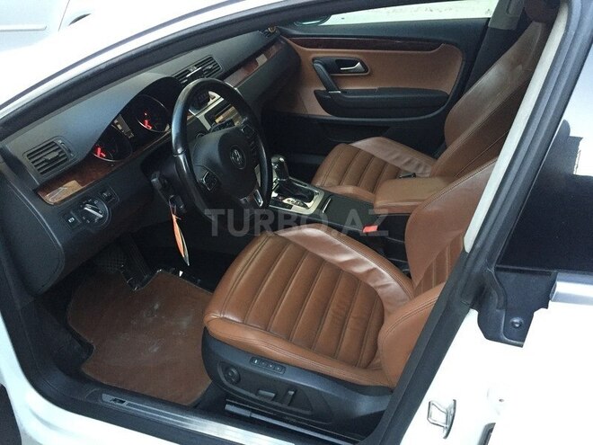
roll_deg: +2.7
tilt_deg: -32.3
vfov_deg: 48.2
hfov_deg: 61.7
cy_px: 222
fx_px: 497
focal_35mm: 29
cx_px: 296
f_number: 2.2
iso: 250
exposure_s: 1/17
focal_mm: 4.15
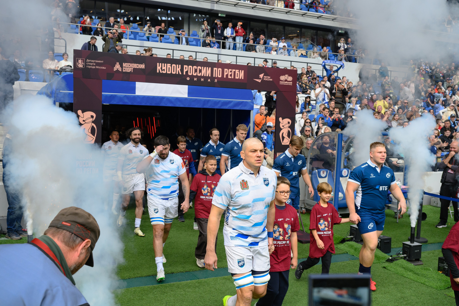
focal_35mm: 37
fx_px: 472
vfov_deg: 35.9
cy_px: 153
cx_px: 230
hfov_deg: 51.9
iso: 1600
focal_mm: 37
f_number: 6.3
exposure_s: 1/1600
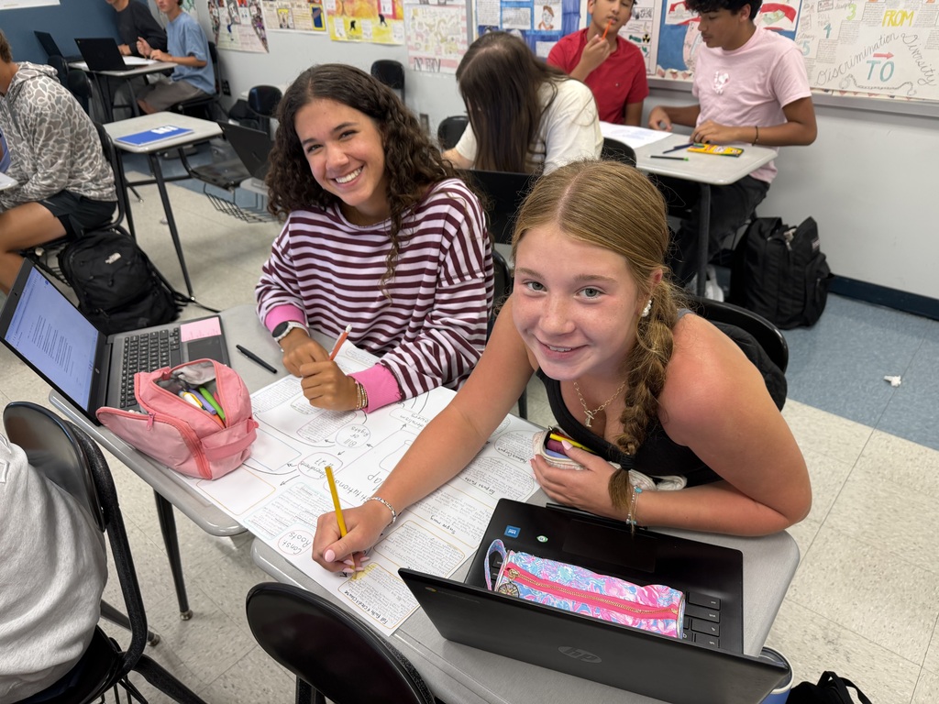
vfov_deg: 56.8
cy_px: 352
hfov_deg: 71.6
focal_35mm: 24
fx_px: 651
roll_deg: +3.4
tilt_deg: -31.4
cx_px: 470
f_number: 1.78
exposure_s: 1/60
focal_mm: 6.76
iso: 125
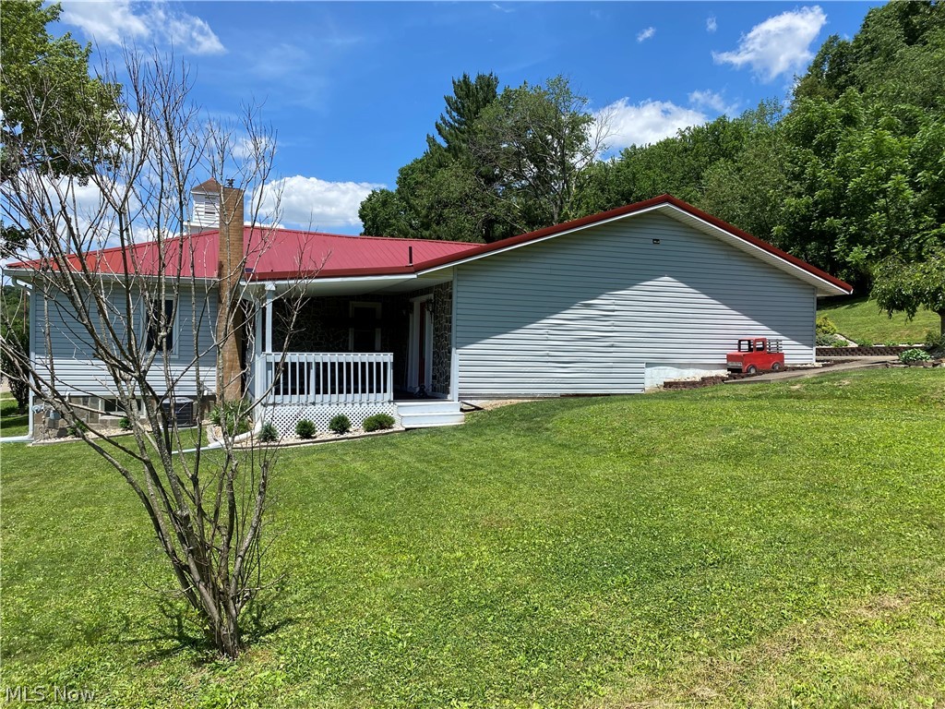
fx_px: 710
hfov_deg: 67.3
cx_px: 472
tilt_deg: -0.7
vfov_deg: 53.1
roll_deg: -1.7
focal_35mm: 26
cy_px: 354
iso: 32
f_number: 1.8
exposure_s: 1/2410
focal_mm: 4.25
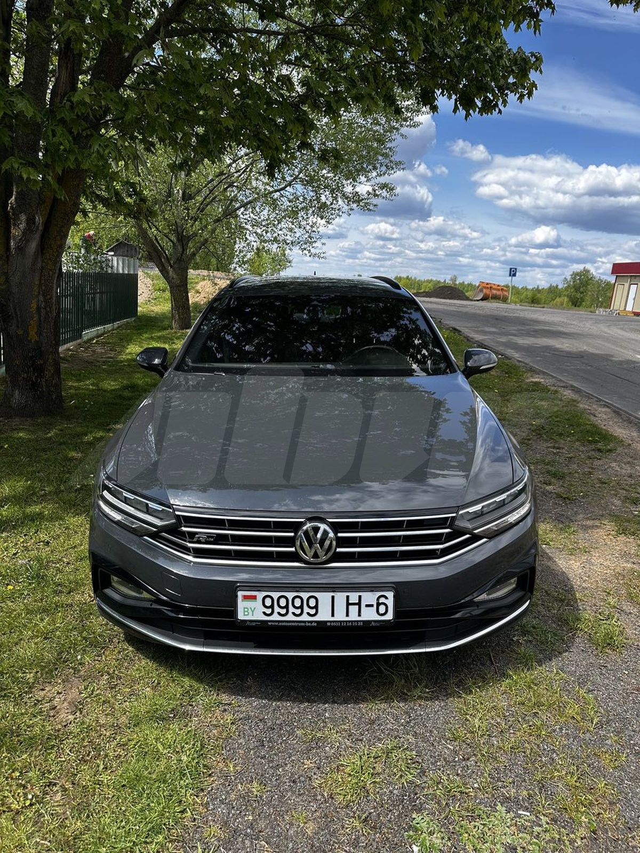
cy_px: 426
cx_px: 320
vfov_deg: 71.6
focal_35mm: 24
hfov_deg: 56.8
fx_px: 592
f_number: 1.78
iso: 80
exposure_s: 1/2155
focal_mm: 6.86
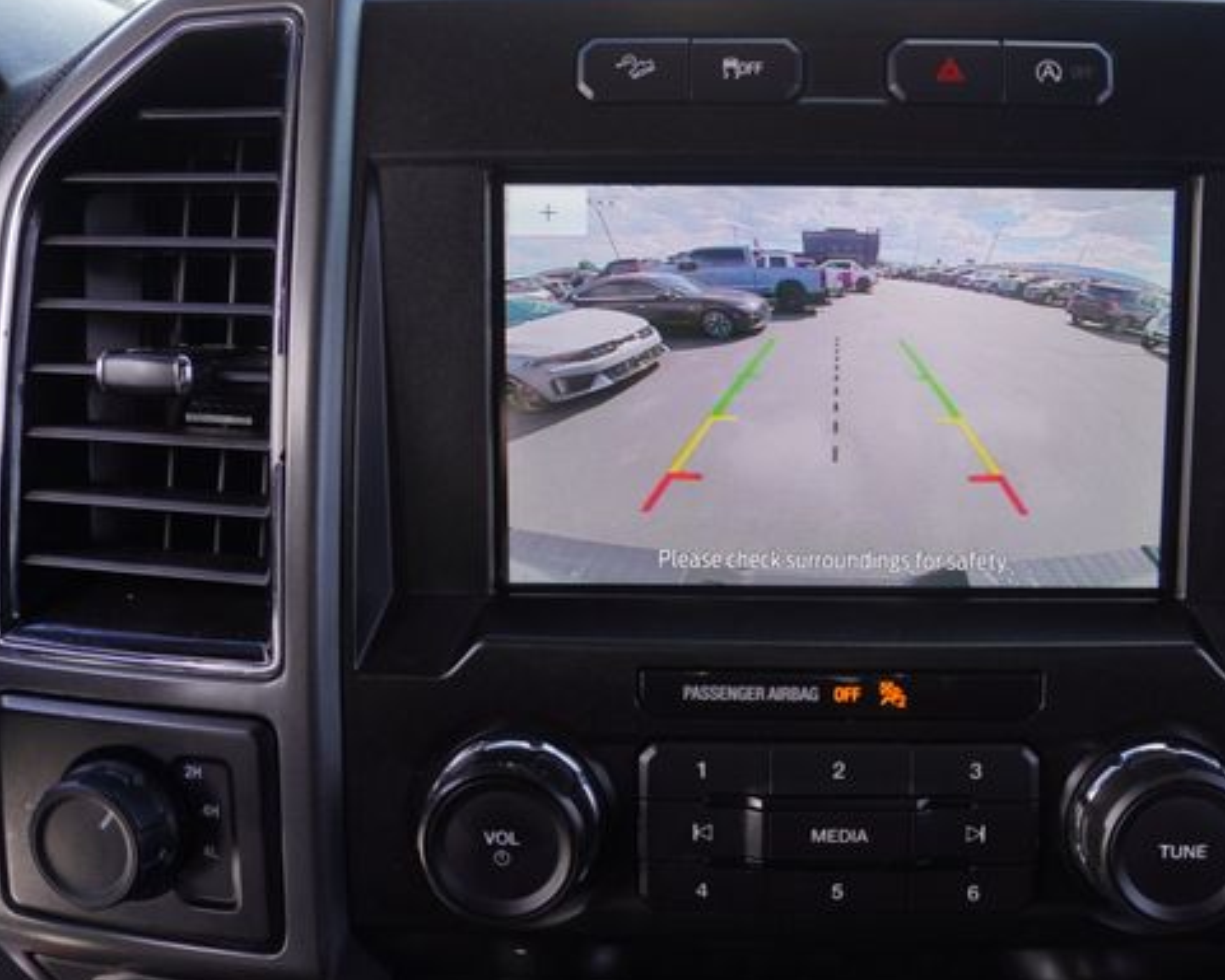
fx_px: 1088
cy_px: 481
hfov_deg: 58.1
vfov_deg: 48.5
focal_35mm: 30
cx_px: 754
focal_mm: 16
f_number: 4
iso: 100
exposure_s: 1/60
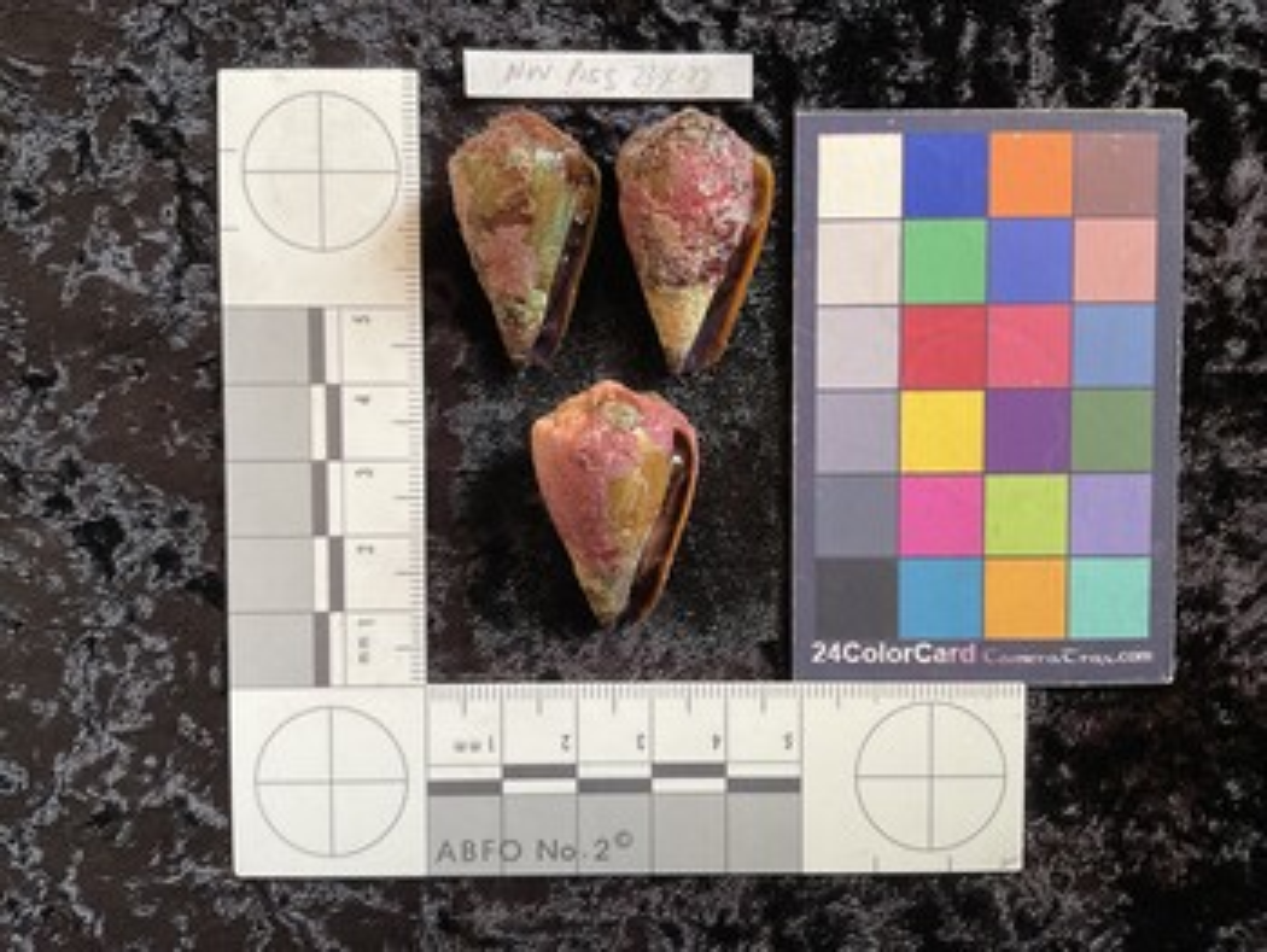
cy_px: 476
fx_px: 1062
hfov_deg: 61.6
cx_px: 634
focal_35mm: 29
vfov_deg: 48.3
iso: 64
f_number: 1.8
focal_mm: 3
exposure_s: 1/60
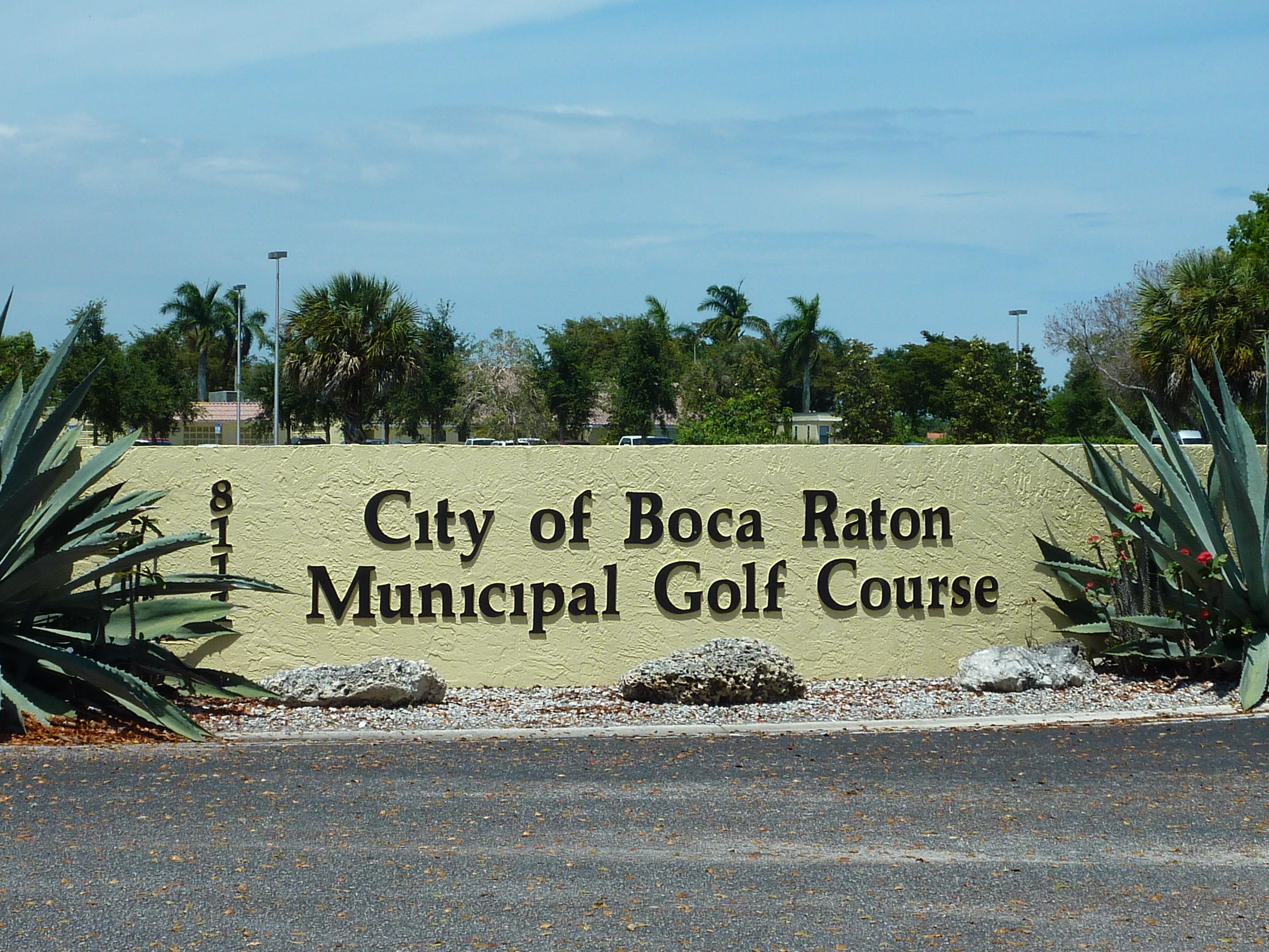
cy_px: 496
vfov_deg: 15.2
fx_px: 3556
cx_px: 643
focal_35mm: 97
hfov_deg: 20.2
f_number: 5.6
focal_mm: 10.3
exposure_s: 1/640
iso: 80
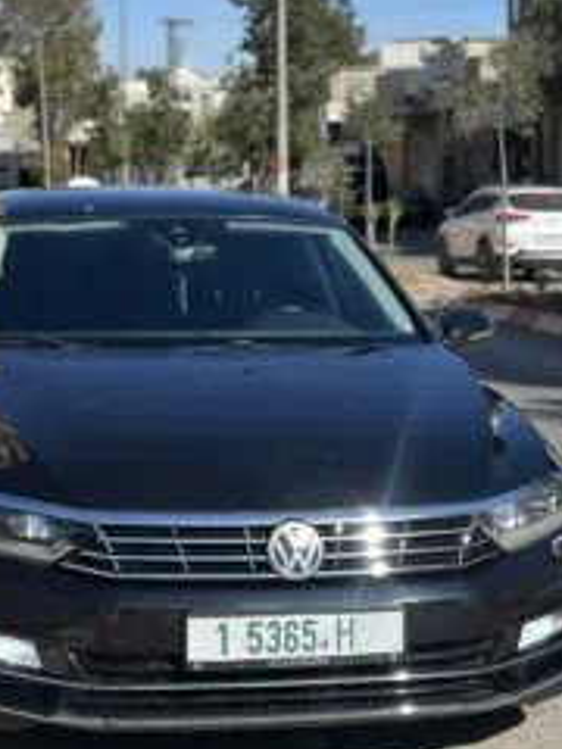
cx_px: 237
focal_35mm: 80
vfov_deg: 24.4
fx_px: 1732
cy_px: 365
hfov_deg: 18.4
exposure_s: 1/2532
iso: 100
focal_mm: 6.86
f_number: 1.78
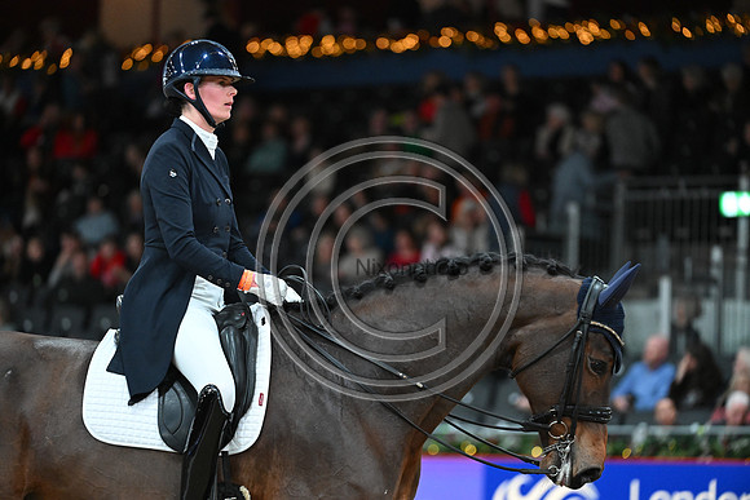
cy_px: 250
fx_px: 5418
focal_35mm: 260
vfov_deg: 5.3
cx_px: 375
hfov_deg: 7.9
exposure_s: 1/640
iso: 6400
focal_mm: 260
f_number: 4
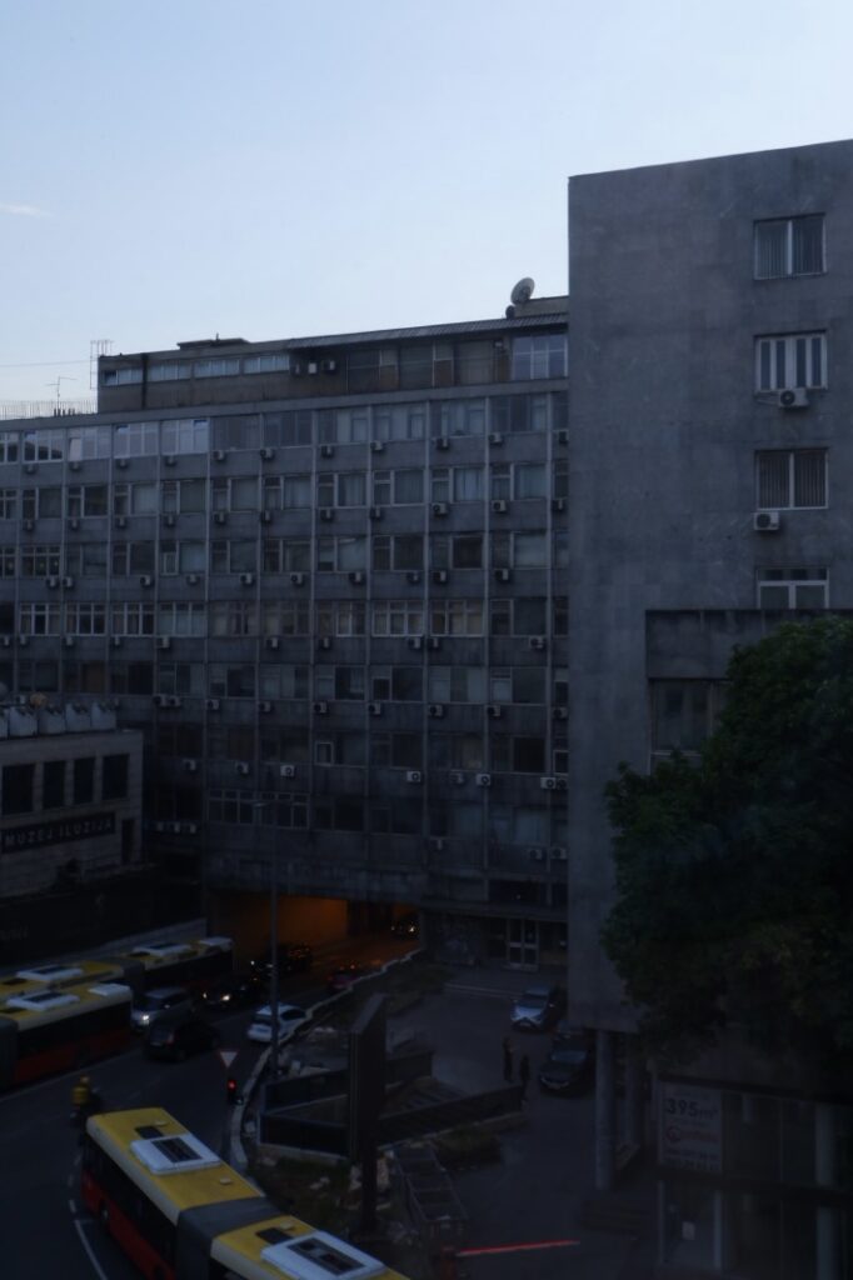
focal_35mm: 23
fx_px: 818
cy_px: 640
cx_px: 426
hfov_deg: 55.1
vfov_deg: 76.1
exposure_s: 1/34
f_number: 11
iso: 200
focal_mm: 15
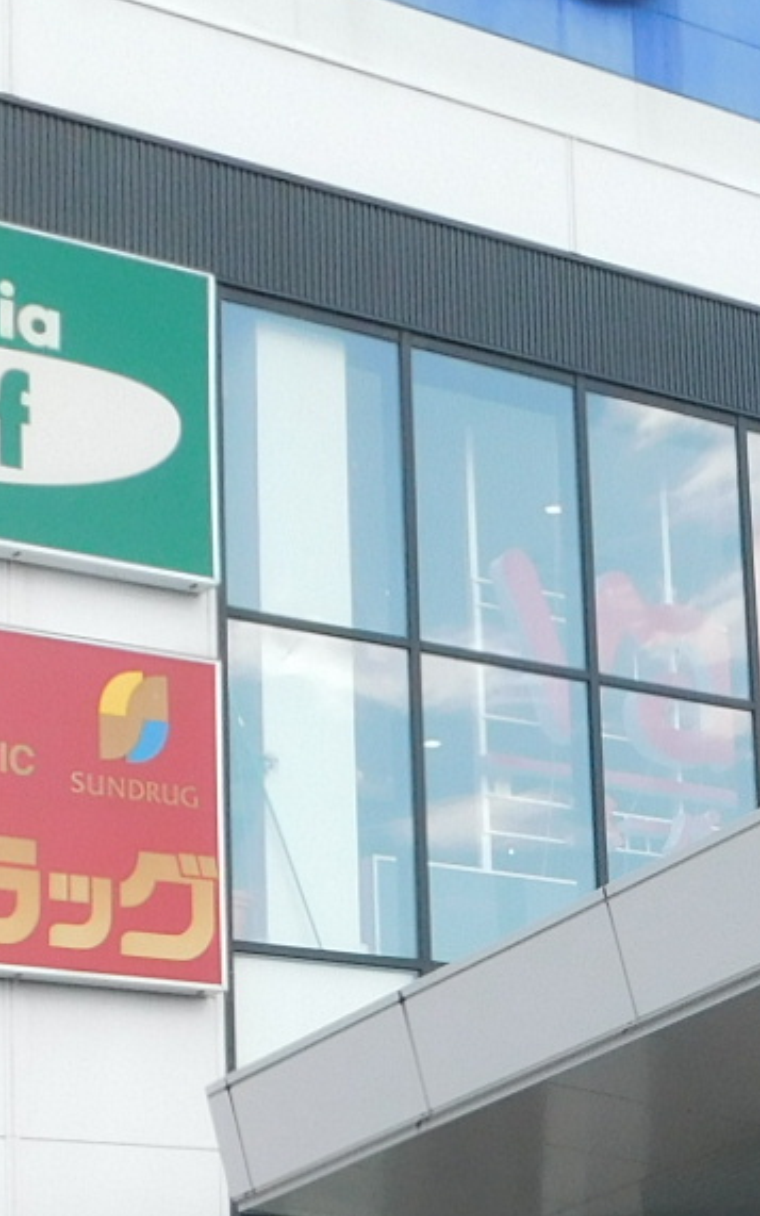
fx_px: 3214
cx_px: 758
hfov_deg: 13.3
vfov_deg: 21.2
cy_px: 950
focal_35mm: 97
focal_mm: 4
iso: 125
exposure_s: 1/800
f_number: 3
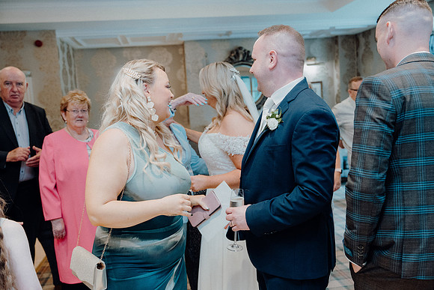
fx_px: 446
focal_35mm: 37
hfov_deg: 51.9
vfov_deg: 36.0
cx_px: 217
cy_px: 145
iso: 2500
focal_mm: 37
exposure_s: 1/160
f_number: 3.5
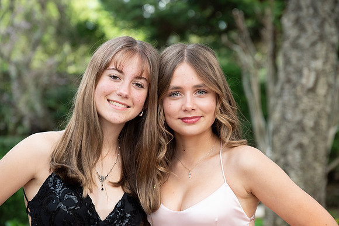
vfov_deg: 9.2
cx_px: 170
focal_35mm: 150
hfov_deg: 13.7
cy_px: 113
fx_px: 1413
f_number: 7.1
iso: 1250
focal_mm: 150
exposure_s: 1/640
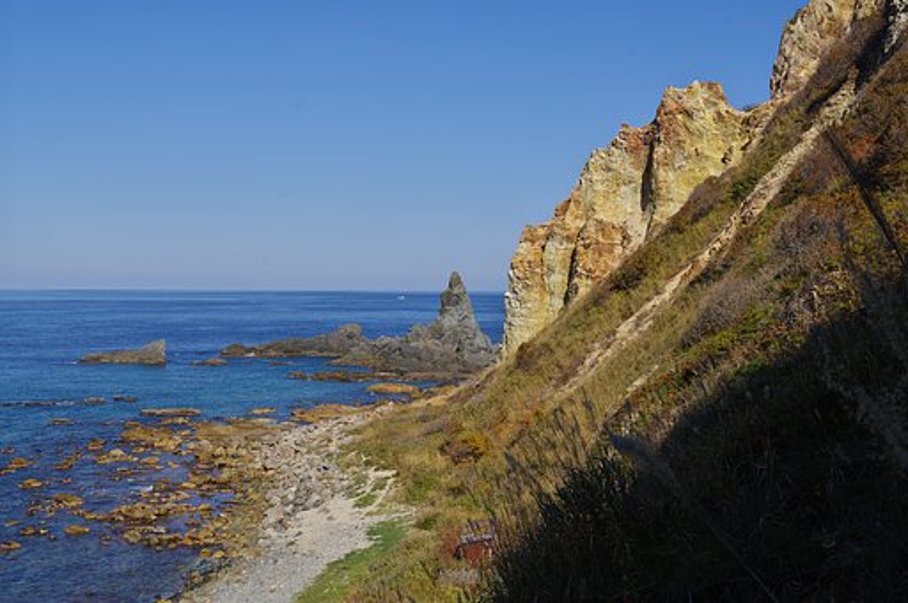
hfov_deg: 42.4
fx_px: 1171
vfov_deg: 28.9
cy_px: 302
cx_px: 454
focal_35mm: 46
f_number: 11
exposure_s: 1/500
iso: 200
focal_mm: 31
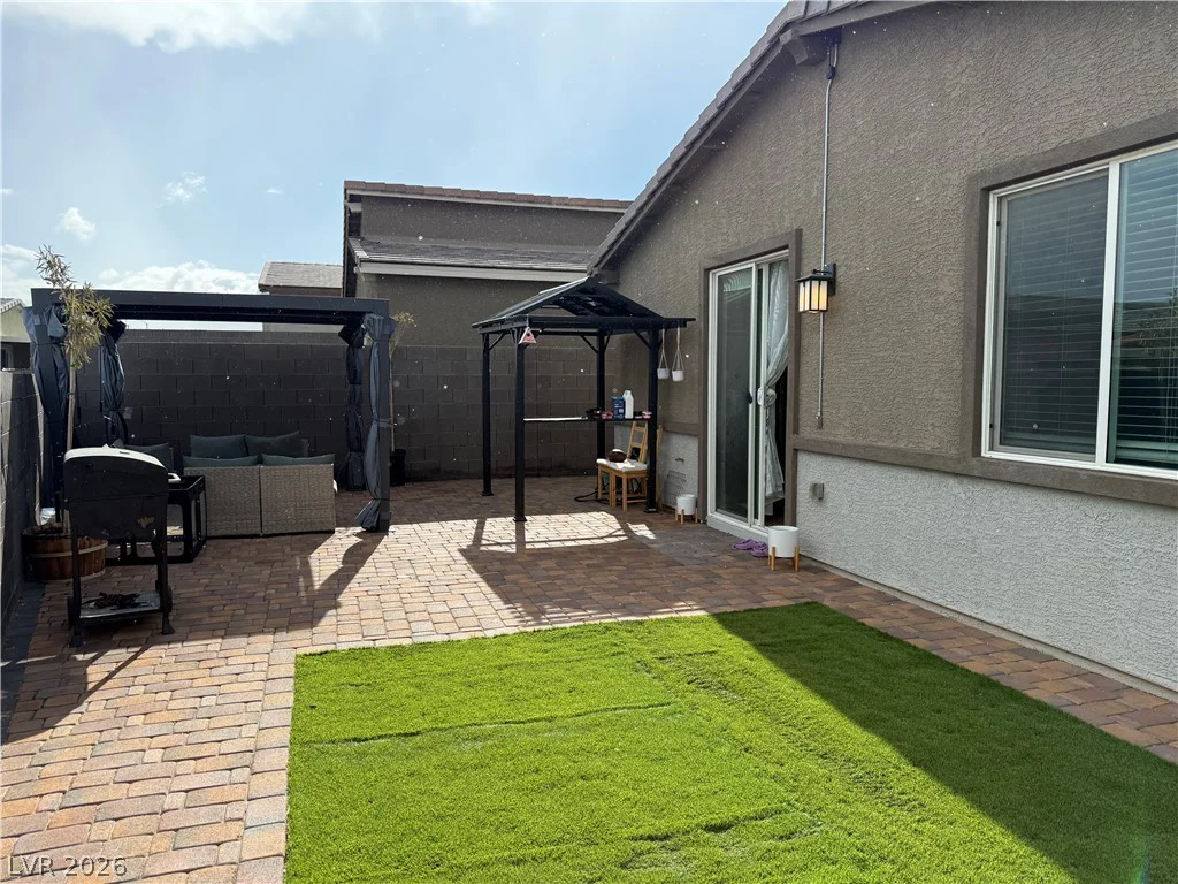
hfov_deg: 71.6
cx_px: 589
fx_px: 817
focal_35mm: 24
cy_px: 442
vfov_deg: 56.8
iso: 100
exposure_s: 1/4673
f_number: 1.78
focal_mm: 6.76
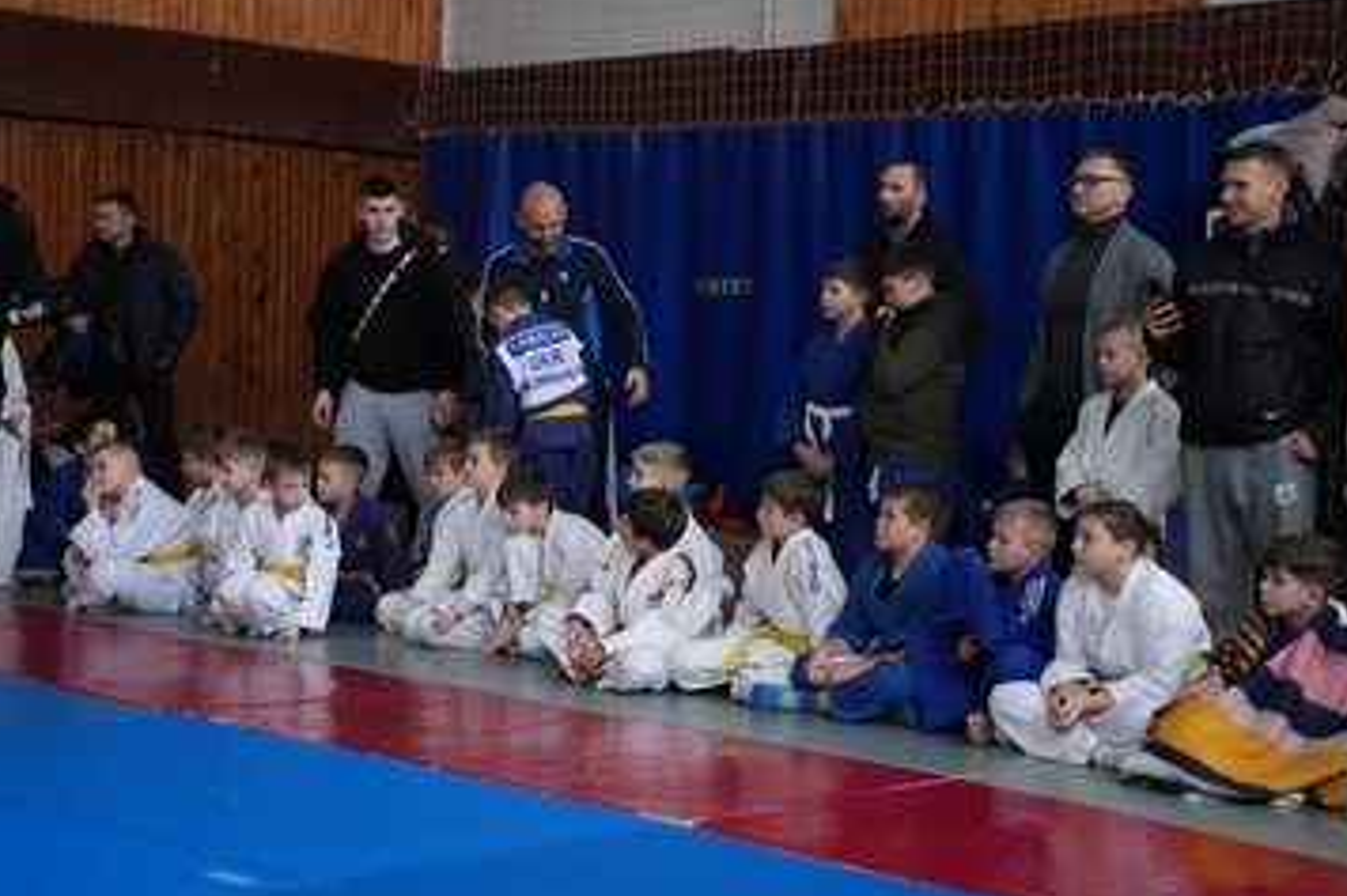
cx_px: 632
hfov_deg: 28.1
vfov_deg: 18.9
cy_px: 444
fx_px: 2693
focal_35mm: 72
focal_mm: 64
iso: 1600
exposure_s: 1/500
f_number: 2.8
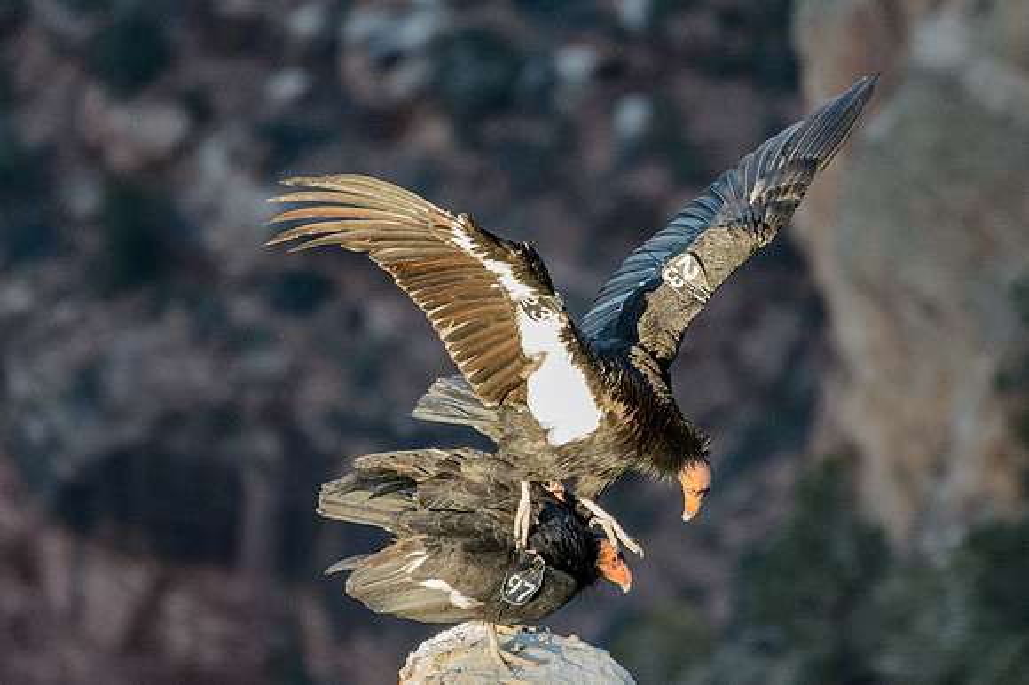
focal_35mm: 1099
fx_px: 31390
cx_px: 575
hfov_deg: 1.9
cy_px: 368
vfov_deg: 1.2
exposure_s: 1/1000
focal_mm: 700
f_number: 8
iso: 4500
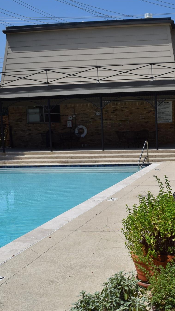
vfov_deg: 47.4
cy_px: 156
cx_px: 177
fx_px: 355
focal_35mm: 43
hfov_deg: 26.2
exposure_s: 1/500
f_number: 11
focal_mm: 18
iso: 200
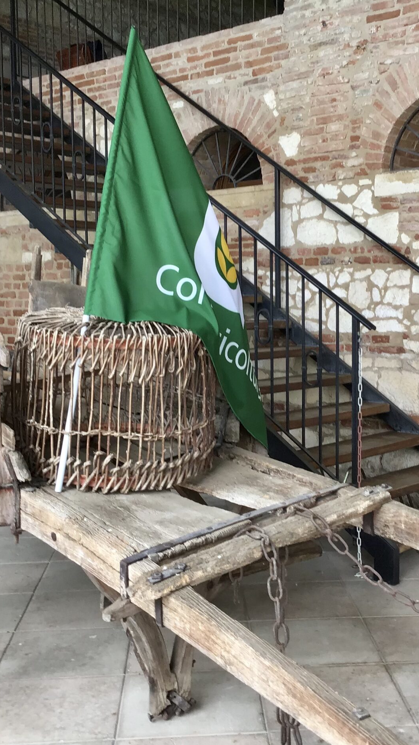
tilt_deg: -7.2
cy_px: 373
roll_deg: -1.0
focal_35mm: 46
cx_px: 250
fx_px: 909
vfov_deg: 44.6
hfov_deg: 25.9
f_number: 2.4
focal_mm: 3.3
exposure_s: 1/100
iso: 32
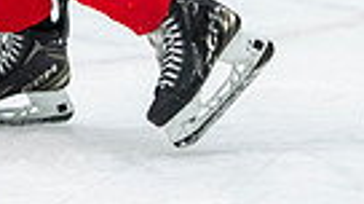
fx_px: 7497
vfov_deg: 1.6
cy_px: -259
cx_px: -372
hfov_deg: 2.8
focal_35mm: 778
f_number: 3.2
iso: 2000
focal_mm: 120
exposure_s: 1/640
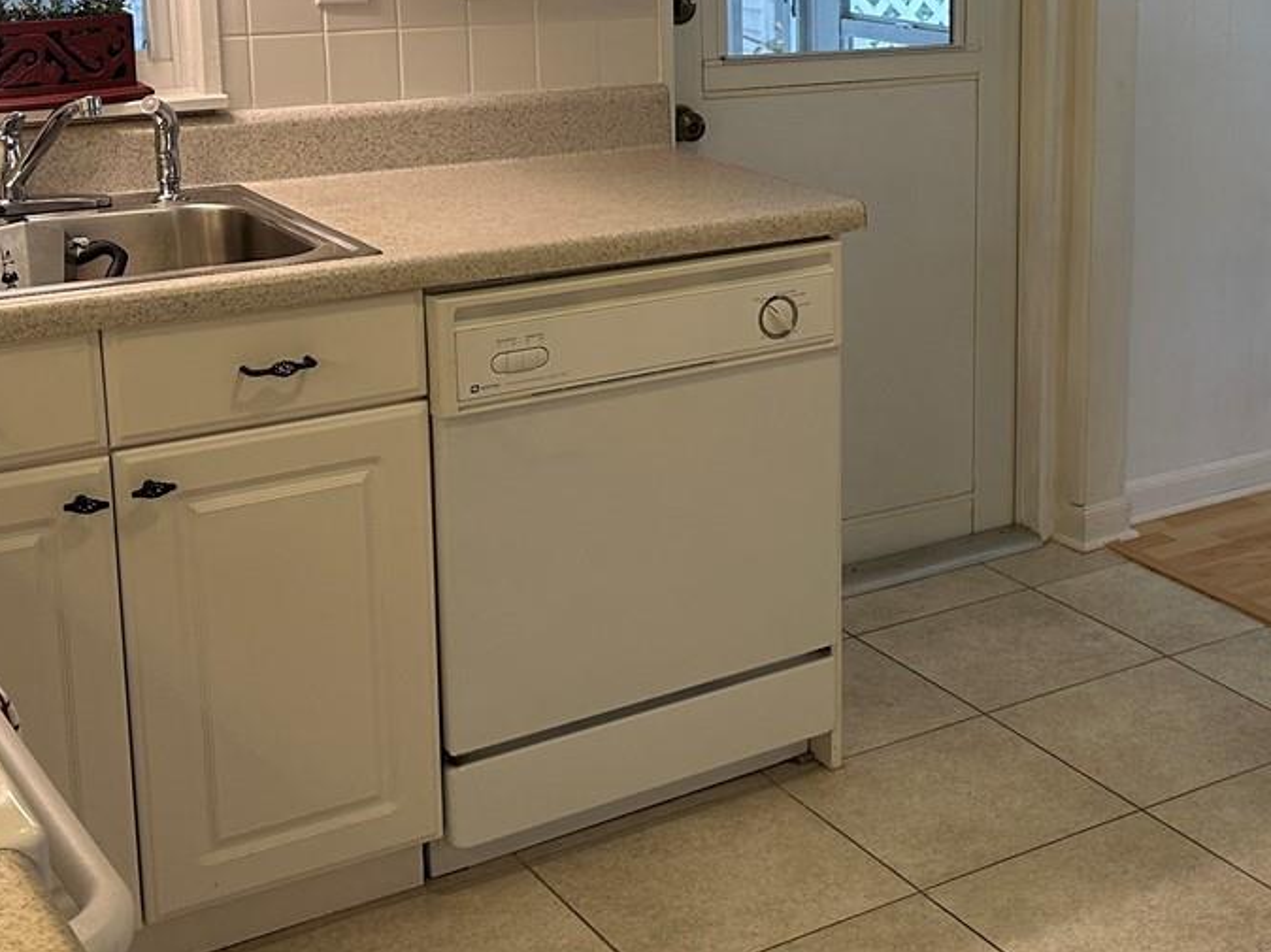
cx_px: 1075
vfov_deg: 25.4
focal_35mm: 57
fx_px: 2092
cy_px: 247
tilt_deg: -11.2
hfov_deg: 32.5
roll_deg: -1.1
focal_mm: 6.86
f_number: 1.78
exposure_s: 1/120
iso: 125
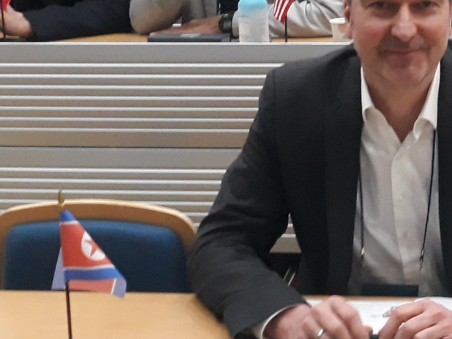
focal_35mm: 79
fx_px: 1031
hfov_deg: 23.1
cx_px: 507
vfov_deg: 18.3
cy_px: 30
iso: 320
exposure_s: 1/25
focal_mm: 3.71
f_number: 1.7
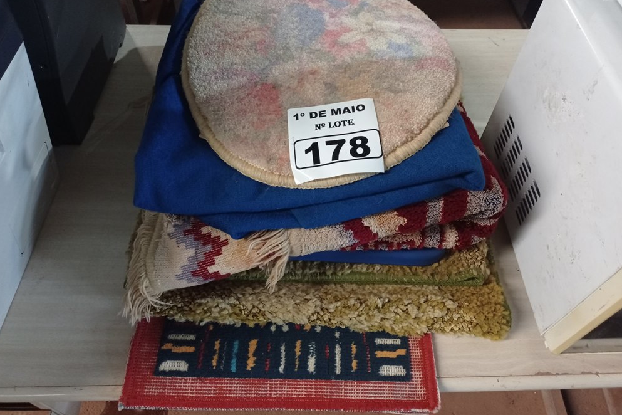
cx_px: 315
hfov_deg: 61.9
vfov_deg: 43.5
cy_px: 182
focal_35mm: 30
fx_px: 518
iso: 785
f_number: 1.79
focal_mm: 4.7
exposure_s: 1/24
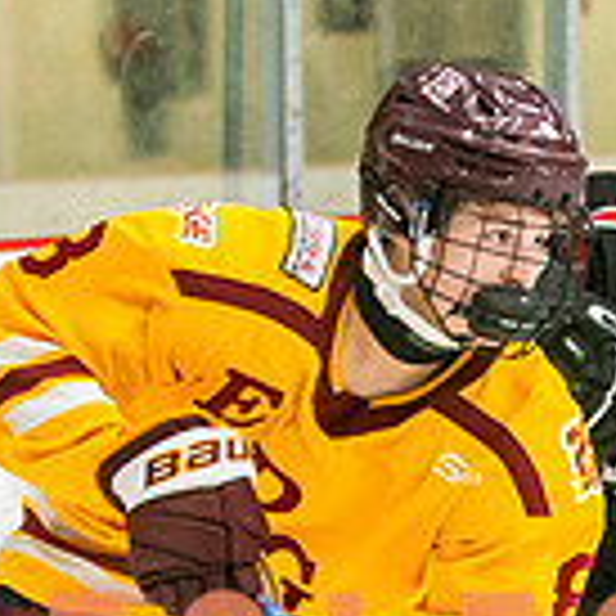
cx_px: 620
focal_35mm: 416
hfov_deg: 4.2
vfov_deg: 4.2
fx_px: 8375
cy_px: 699
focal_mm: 70
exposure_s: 1/640
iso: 2000
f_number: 2.8
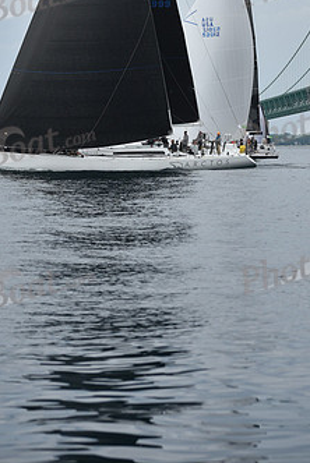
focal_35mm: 131
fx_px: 1688
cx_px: 168
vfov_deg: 15.5
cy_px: 64
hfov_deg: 10.5
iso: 250
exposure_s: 1/800
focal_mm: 75
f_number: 4.5
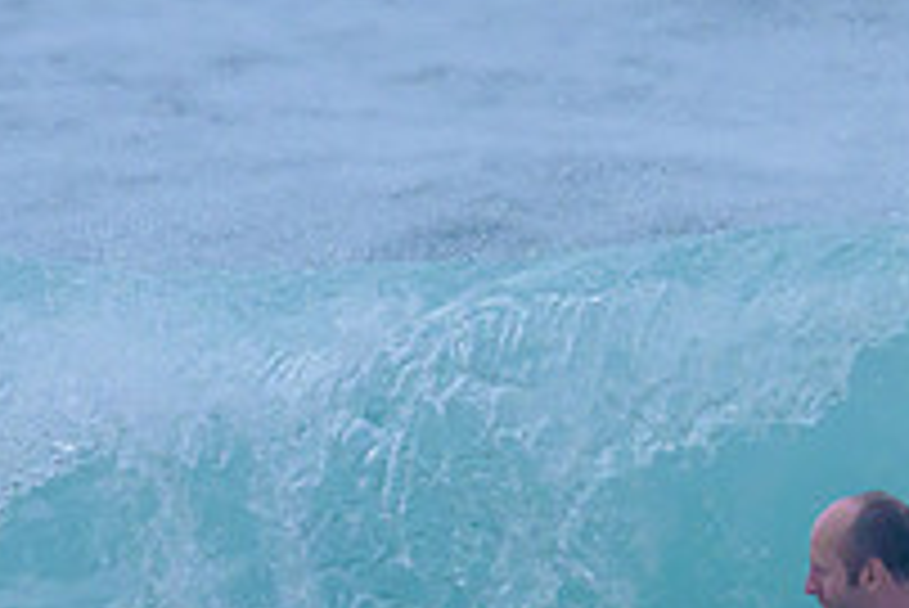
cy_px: 601
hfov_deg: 0.8
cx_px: 327
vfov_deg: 0.5
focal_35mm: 2608
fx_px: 65897
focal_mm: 650
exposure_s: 1/1250
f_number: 11
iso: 1100
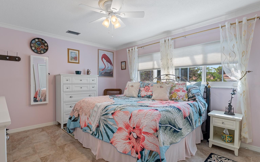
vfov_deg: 66.3
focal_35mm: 18
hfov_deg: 92.6
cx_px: 130
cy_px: 86
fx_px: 124
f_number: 8
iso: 250
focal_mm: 11
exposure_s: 1/5
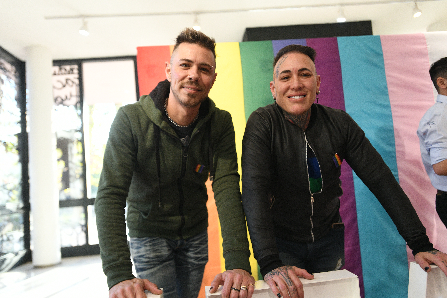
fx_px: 248
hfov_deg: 84.0
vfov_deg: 61.9
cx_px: 224
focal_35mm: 20
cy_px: 149
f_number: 2.8
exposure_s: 1/320
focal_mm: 20
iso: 1250
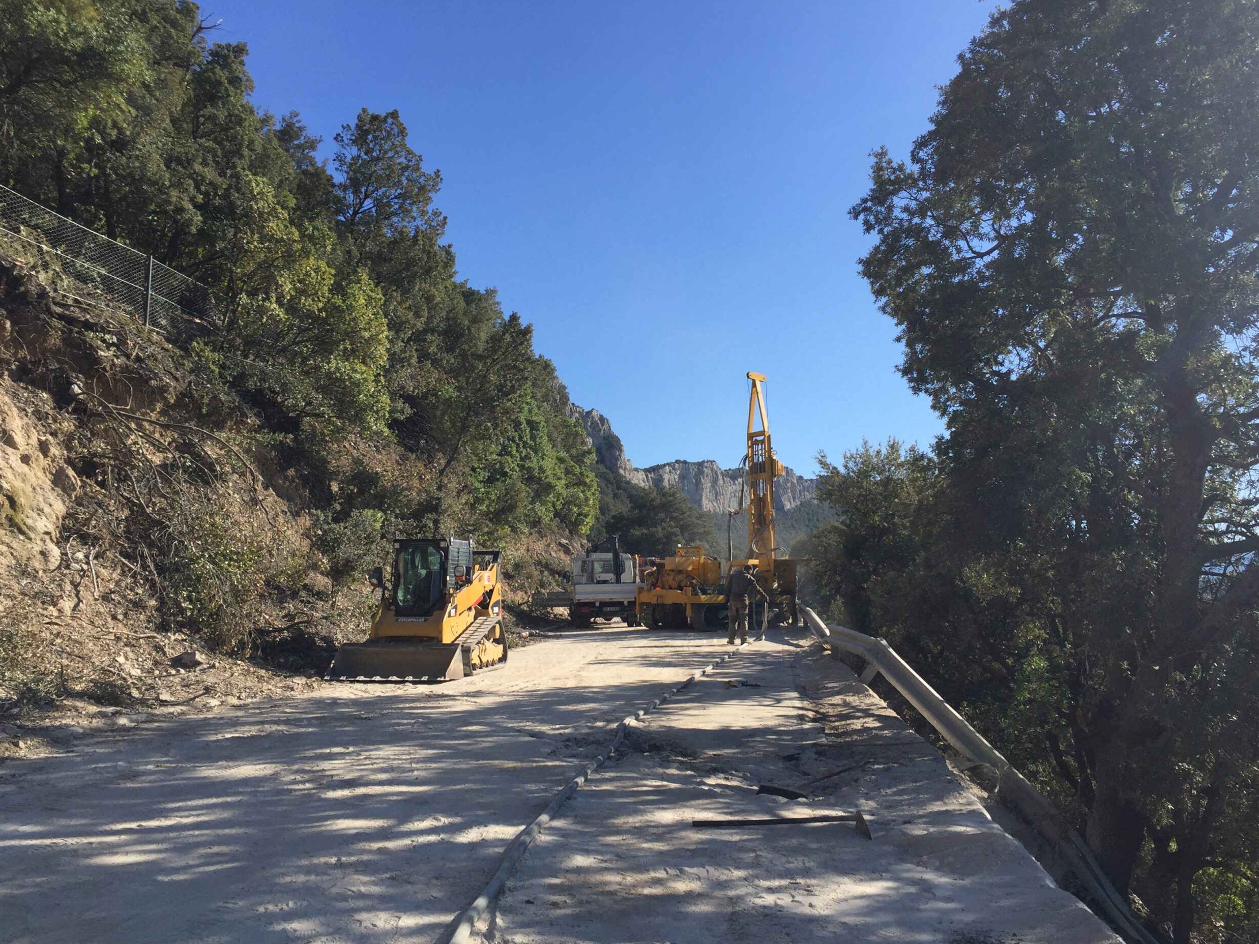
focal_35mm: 30
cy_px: 478
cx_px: 629
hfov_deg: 60.0
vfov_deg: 46.8
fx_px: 1091
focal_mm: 4.15
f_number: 2.2
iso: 32
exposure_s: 1/1980
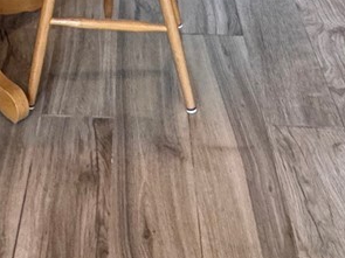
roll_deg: +1.7
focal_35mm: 76
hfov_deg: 25.1
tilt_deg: -7.4
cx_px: 55
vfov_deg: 14.7
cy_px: -304
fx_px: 757
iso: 400
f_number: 2.2
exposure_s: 1/60
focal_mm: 2.22
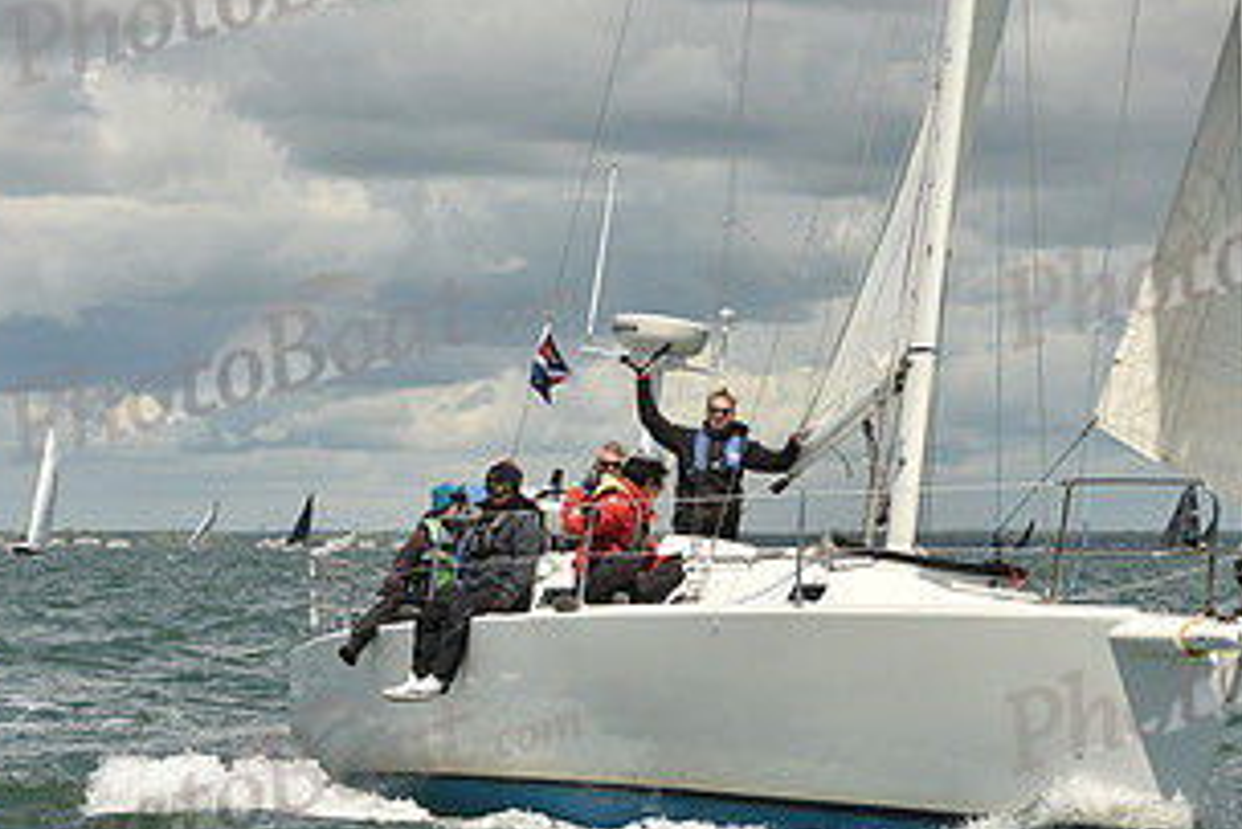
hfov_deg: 11.3
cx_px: 797
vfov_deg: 7.6
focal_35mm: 181
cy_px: 513
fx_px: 6247
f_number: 13
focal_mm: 95
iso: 320
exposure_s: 1/800
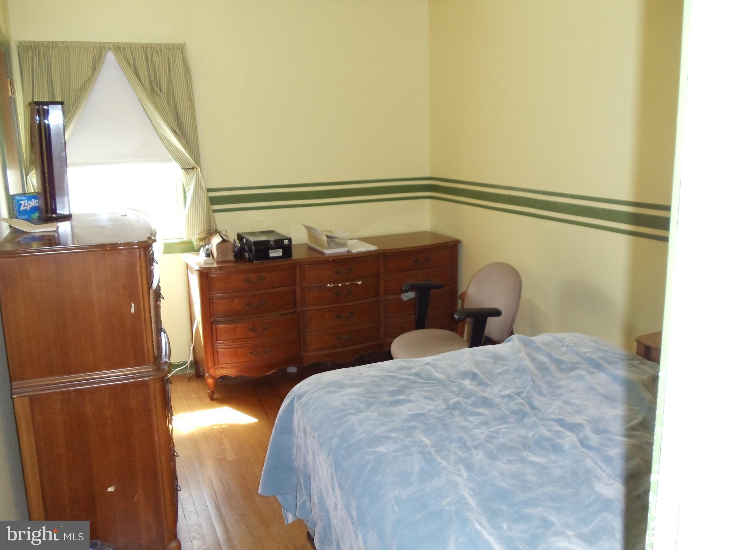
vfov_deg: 32.9
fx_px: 933
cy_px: 275
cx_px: 367
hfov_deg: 42.9
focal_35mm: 44
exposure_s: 1/30
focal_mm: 6
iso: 400
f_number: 3.5
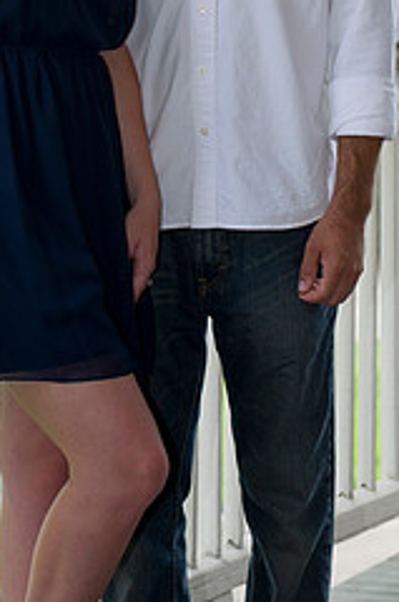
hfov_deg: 6.1
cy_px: 50
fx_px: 3757
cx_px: 132
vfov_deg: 9.1
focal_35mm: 225
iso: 250
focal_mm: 120
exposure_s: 1/80
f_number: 5.6
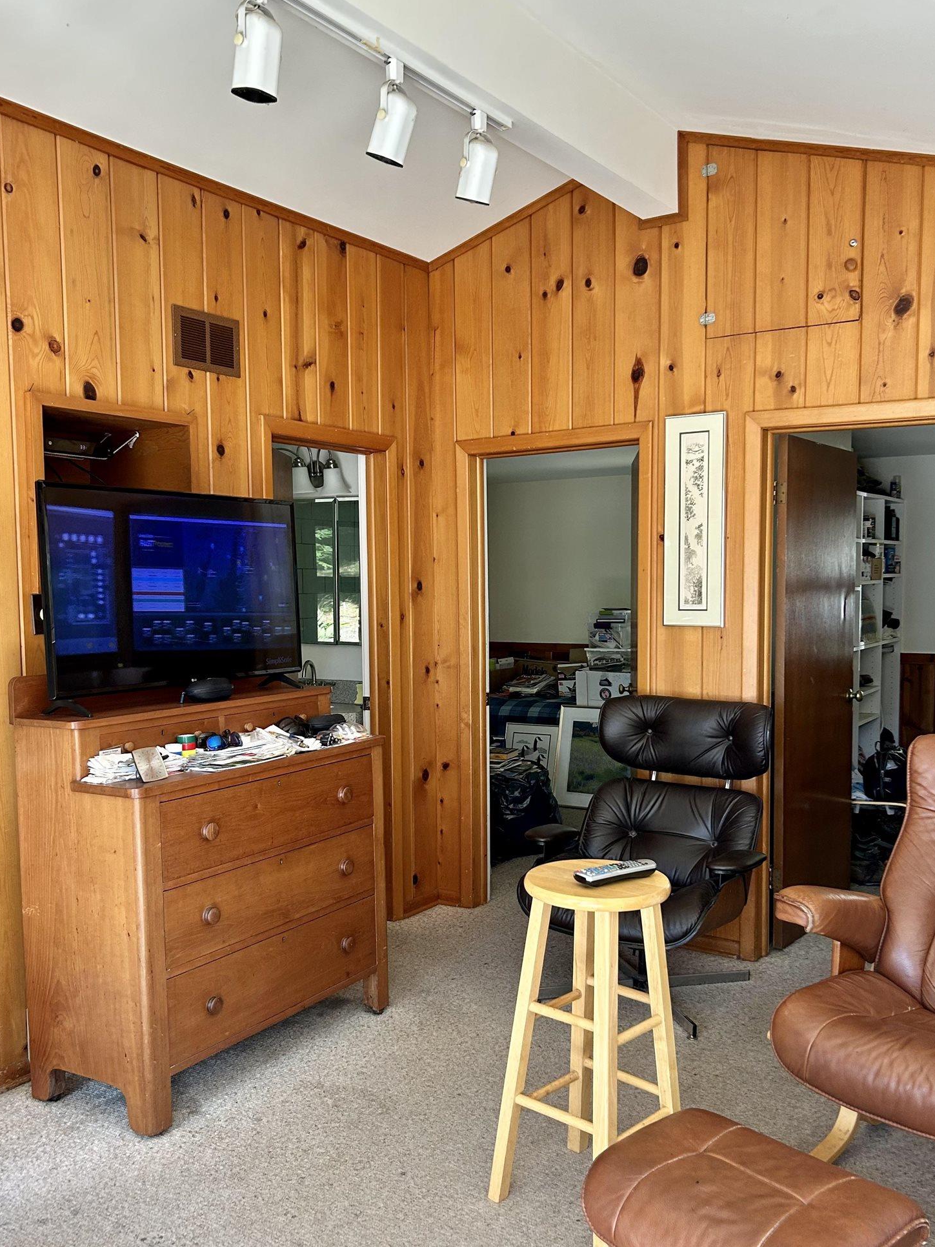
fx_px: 1116
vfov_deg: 58.3
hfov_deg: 45.4
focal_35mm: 31
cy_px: 659
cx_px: 489
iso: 125
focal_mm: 5.7
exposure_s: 1/121
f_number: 1.5
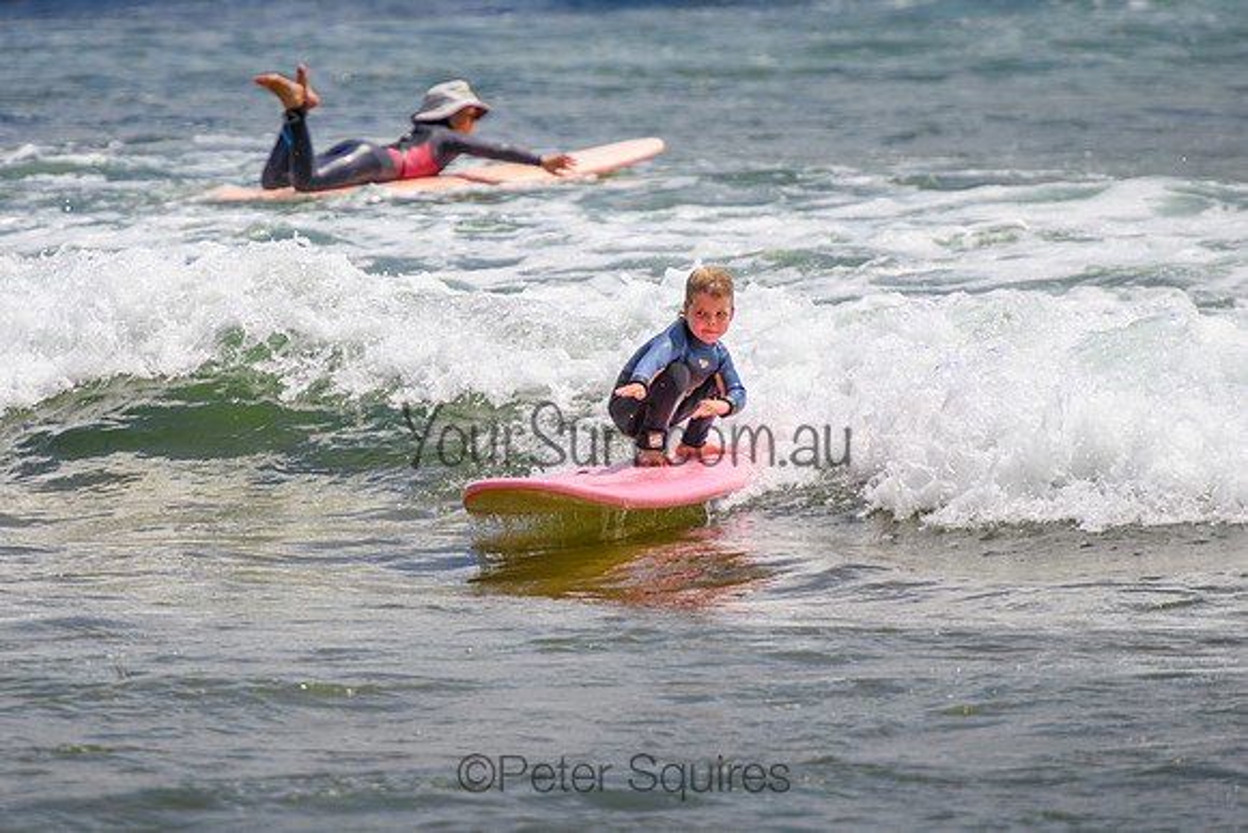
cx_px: 398
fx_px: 19066
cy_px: 353
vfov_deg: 2.5
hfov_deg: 3.7
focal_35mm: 550
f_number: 5.6
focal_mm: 400
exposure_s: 1/2000
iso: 200
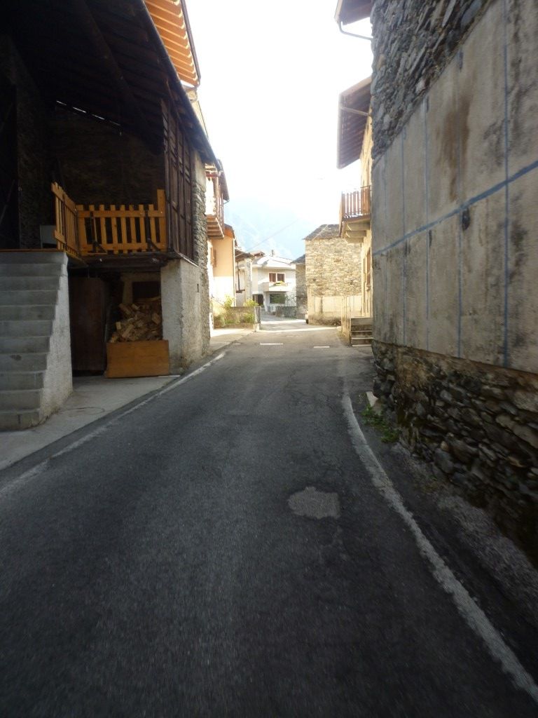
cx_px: 269
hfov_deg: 54.9
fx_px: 518
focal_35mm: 25
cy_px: 359
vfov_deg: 69.4
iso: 80
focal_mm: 4.4
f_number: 2.8
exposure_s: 1/100
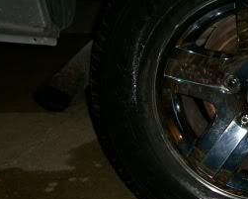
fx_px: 800
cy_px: 35
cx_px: 258
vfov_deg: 14.1
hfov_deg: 17.2
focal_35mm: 109
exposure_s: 1/30
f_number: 3.1
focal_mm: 6.3
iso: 80
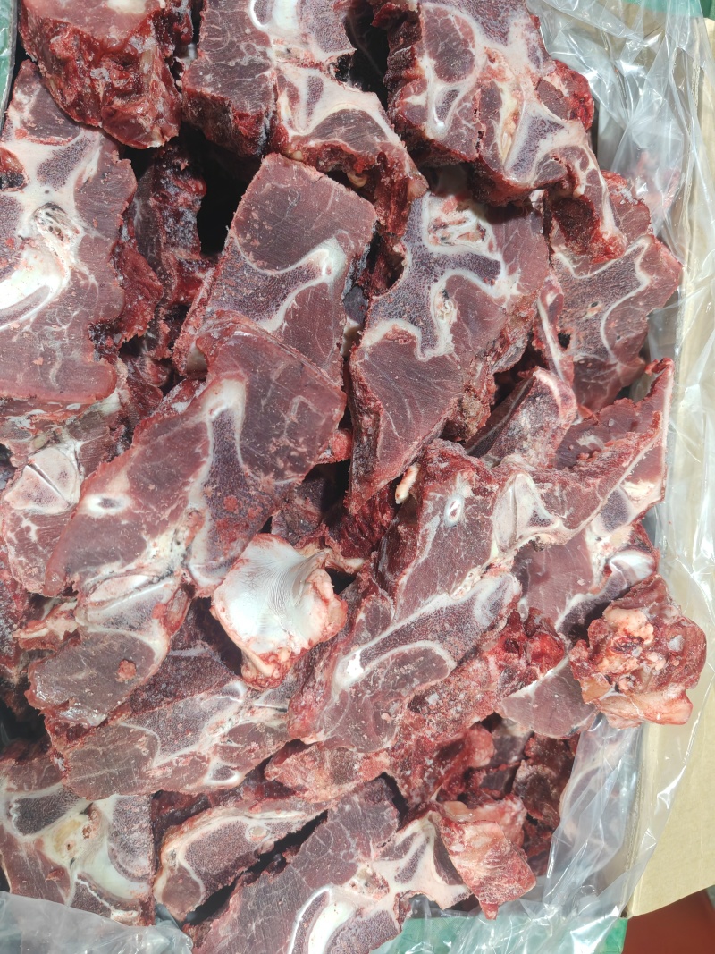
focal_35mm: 27
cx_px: 358
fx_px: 744
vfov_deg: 65.3
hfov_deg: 51.3
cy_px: 477
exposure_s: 1/240
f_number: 1.6
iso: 1000
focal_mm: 7.62
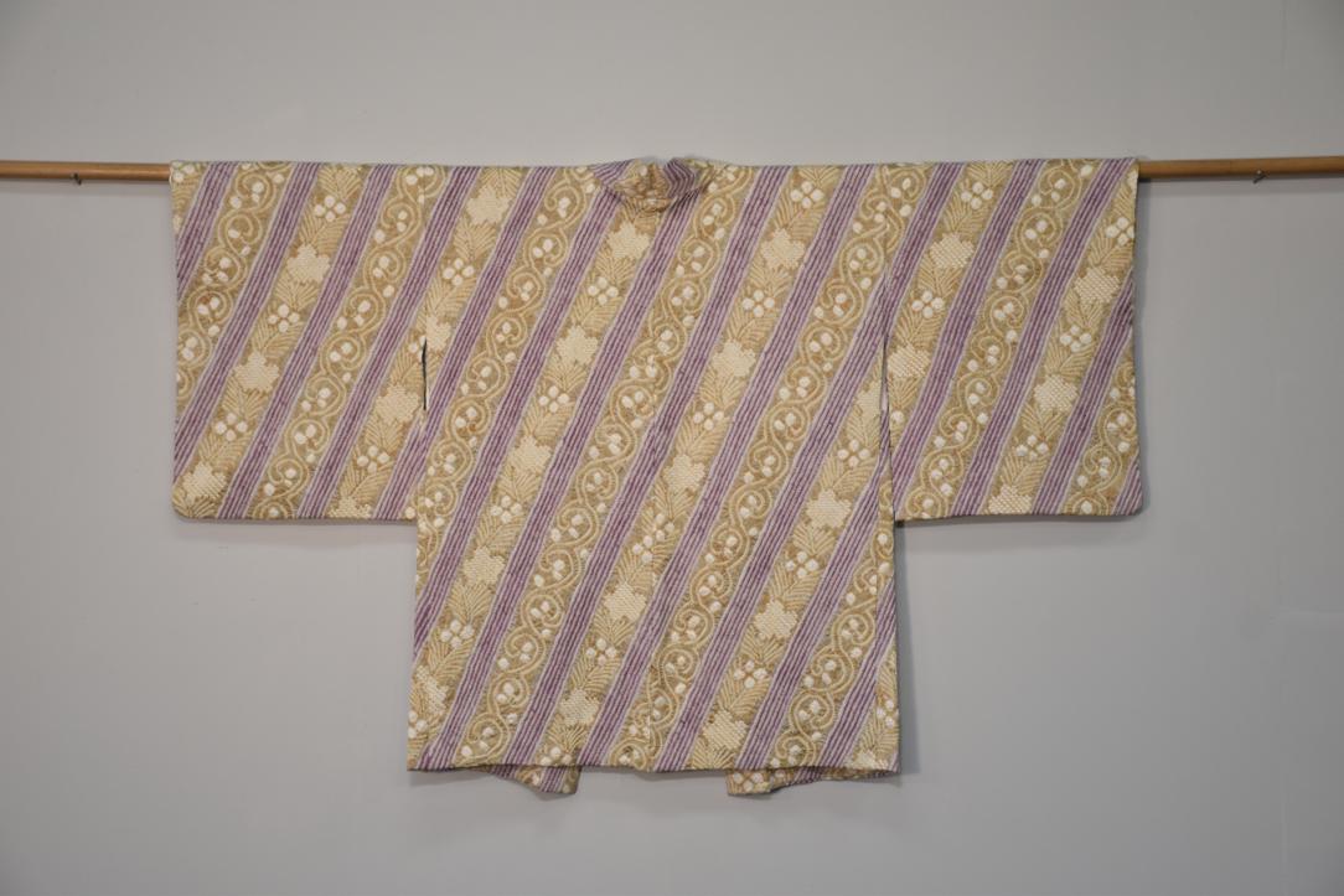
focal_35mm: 75
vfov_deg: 18.2
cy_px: 448
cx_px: 672
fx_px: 2800
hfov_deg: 27.0
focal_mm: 50
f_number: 4.8
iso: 400
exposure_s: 1/60
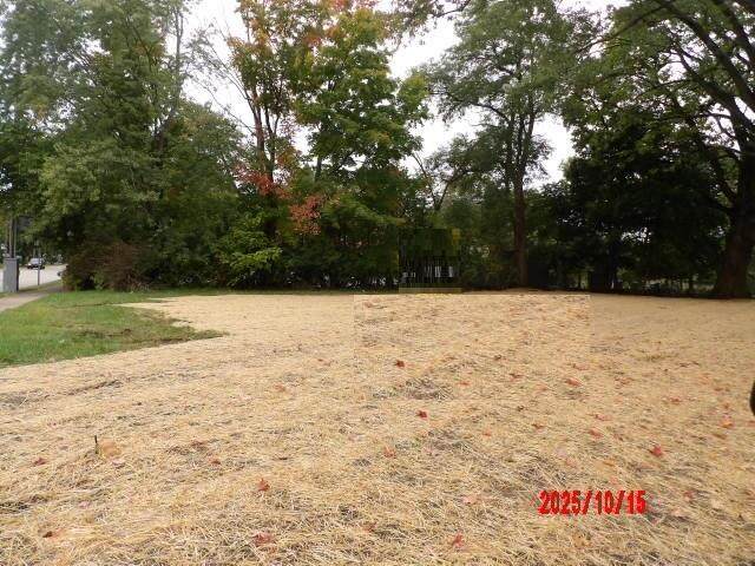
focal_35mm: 24
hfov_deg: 71.6
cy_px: 283
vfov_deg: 56.8
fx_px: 523
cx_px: 378
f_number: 3.2
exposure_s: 1/170
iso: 100
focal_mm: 4.3
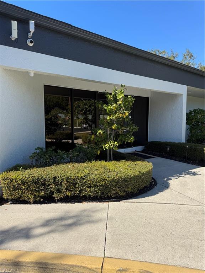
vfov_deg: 71.6
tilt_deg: -5.1
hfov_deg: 56.8
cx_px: 102
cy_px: 136
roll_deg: +0.7
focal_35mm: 24
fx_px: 190
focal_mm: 6.76
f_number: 1.78
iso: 80
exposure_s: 1/3597
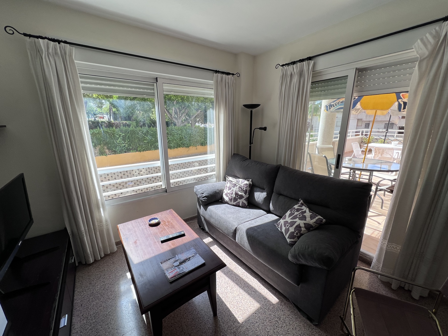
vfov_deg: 89.9
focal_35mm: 13
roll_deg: +0.4
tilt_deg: -13.4
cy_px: 168
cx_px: 224
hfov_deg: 106.2
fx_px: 168
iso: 32
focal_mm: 1.57
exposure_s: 1/392
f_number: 1.8
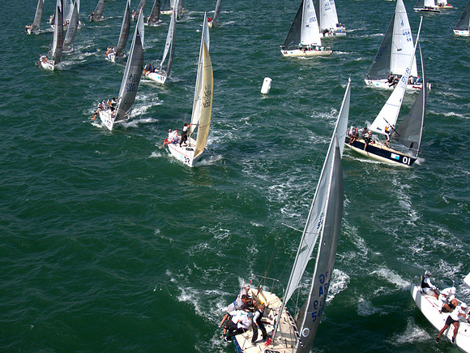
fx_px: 652
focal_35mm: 48
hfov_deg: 39.7
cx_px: 235
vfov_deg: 30.3
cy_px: 176
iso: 100
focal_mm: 8.6
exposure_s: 1/1600
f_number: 3.8
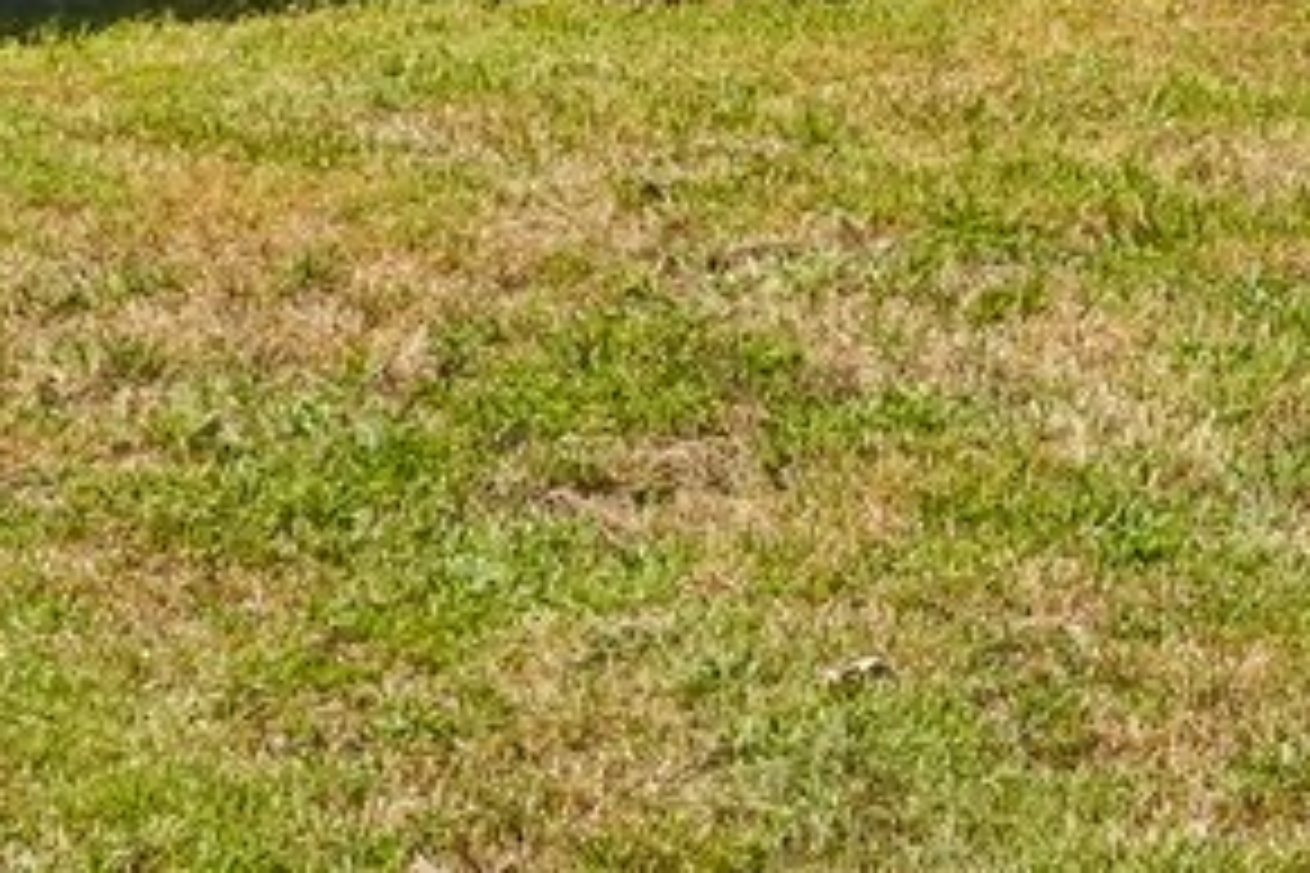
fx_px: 6404
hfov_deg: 11.2
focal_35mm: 176
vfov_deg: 7.7
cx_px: 1967
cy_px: -439
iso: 800
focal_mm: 25
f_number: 20
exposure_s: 1/400
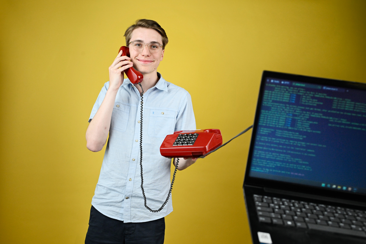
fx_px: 351
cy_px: 122
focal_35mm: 34
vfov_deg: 38.4
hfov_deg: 55.1
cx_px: 183
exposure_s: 1/320
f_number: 6.3
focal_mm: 34.5
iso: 1600
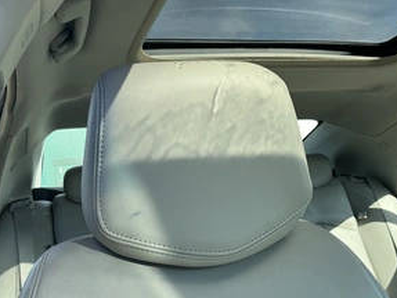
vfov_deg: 36.6
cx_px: 163
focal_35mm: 39
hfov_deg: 47.7
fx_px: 447
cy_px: 184
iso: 25
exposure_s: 1/272
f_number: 1.8
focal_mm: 3
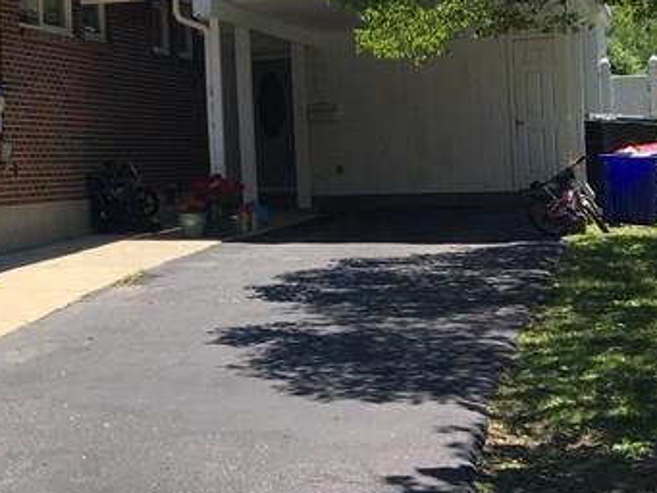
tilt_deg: +2.2
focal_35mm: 87
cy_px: 104
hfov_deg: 20.0
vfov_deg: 16.9
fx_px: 1652
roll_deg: +1.4
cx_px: -272
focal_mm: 4.15
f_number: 2.2
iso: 25
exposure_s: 1/950
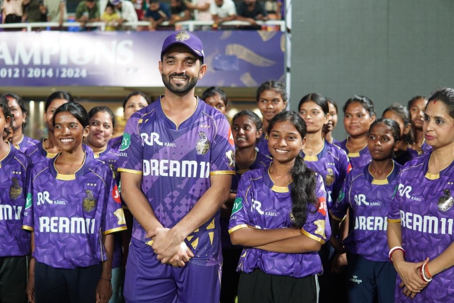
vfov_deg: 29.9
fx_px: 568
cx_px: 227
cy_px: 152
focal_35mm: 45
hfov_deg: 43.6
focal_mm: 30
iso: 250
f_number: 1.8
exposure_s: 1/100
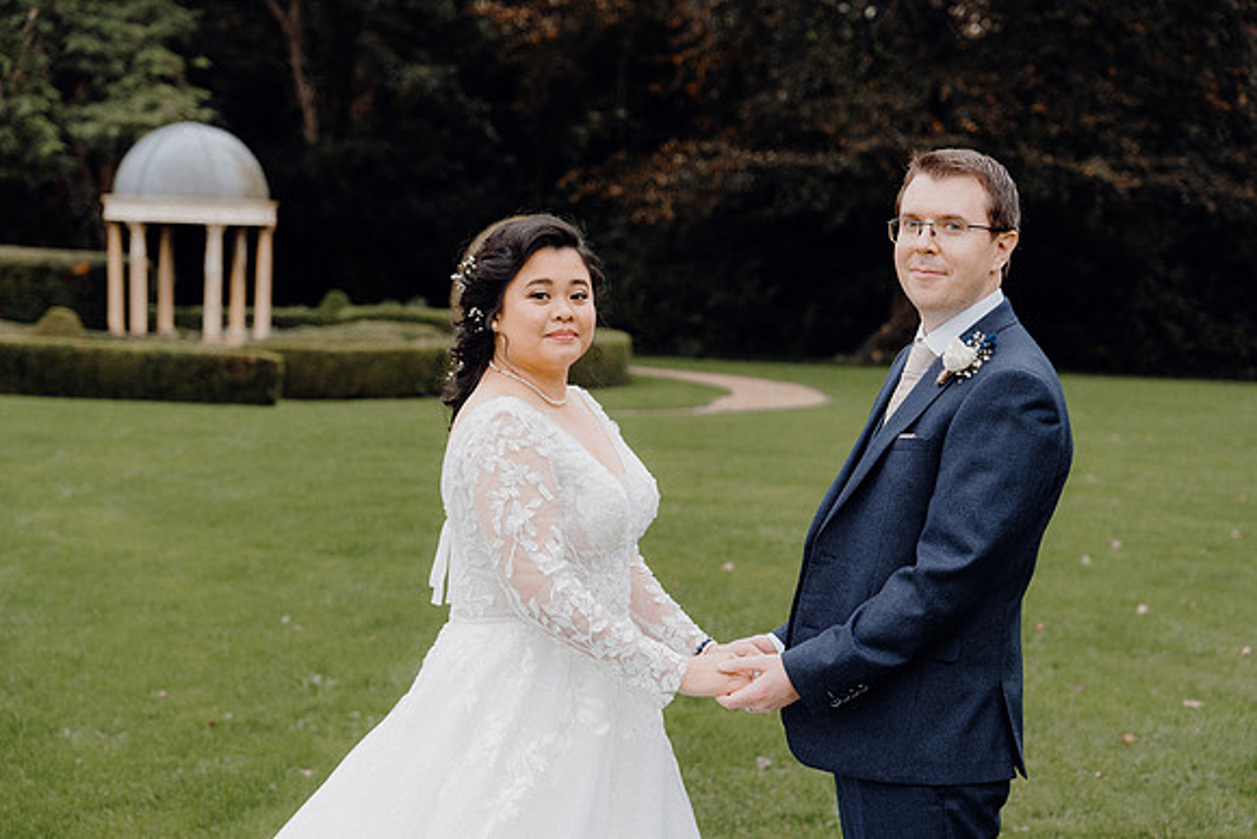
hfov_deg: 33.9
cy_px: 420
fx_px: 2060
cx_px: 628
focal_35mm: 59
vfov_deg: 23.0
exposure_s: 1/160
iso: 800
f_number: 3.5
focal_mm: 59
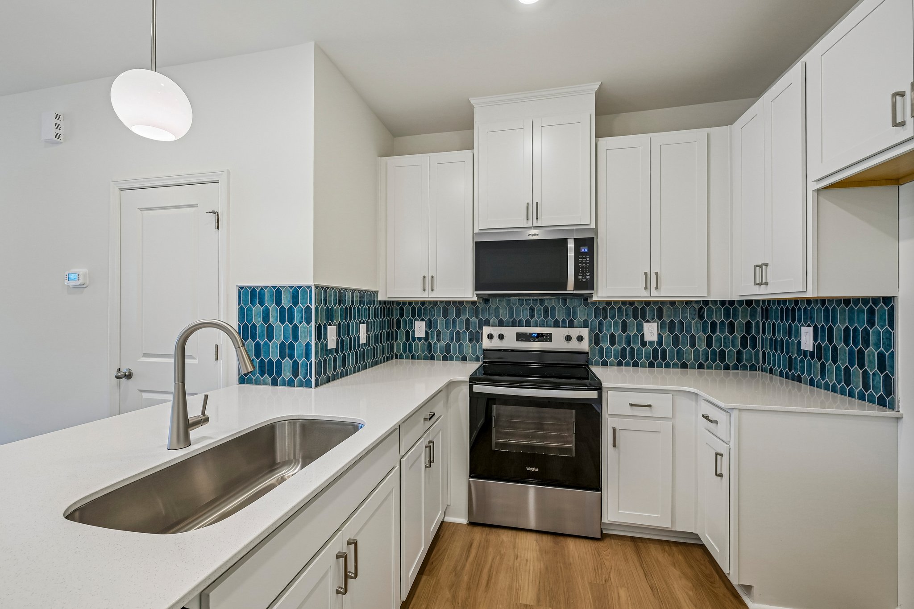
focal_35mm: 14
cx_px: 457
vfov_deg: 81.2
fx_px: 355
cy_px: 304
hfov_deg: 104.3
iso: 140
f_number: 8
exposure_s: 1/15
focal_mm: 14
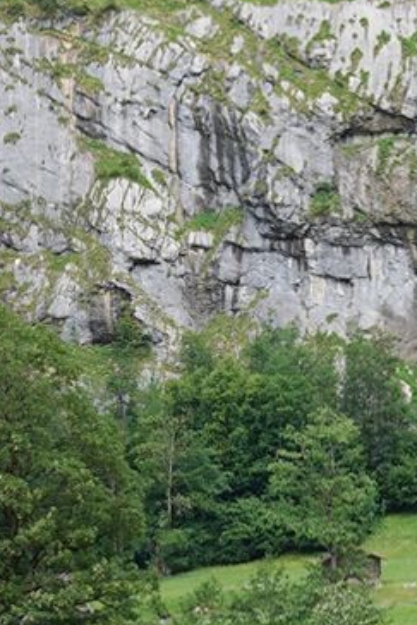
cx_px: 709
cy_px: 43
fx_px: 2291
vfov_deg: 15.3
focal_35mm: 132
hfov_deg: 9.9
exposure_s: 1/100
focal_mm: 24
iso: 100
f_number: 6.3
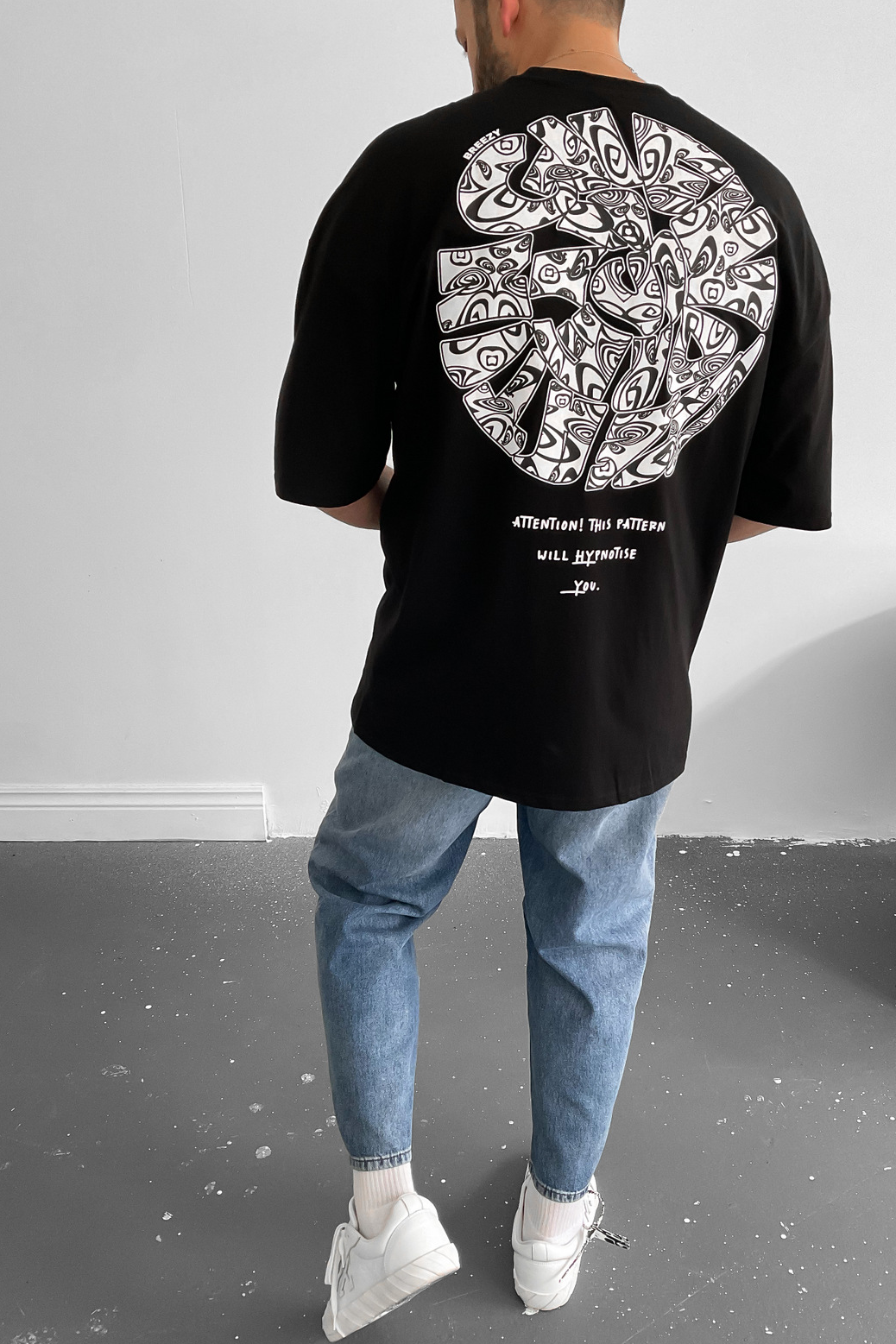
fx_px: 1157
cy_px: 683
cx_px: 502
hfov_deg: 42.3
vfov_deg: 60.3
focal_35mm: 31
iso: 64
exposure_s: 1/90
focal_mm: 3
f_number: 1.8
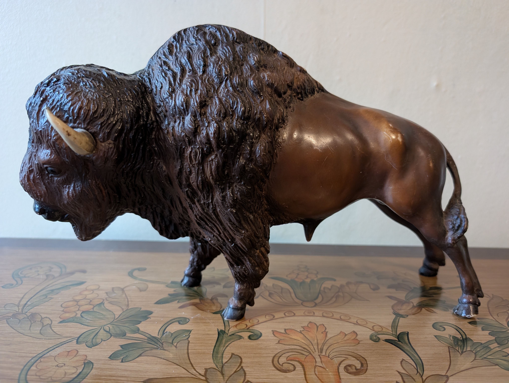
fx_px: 353
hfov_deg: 71.5
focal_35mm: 24
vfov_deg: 56.9
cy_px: 192
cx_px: 254
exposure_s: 1/71.4
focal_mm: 6.9
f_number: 1.68
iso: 878
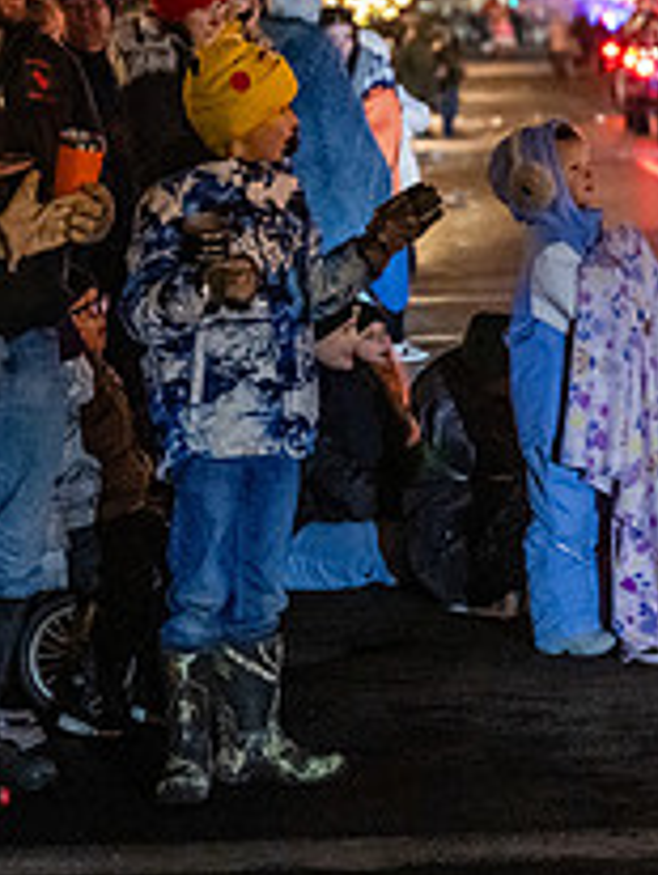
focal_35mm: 192
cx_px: 340
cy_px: 91
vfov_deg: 10.2
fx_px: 4856
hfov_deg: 7.8
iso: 6400
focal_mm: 71
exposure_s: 1/250
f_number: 2.8
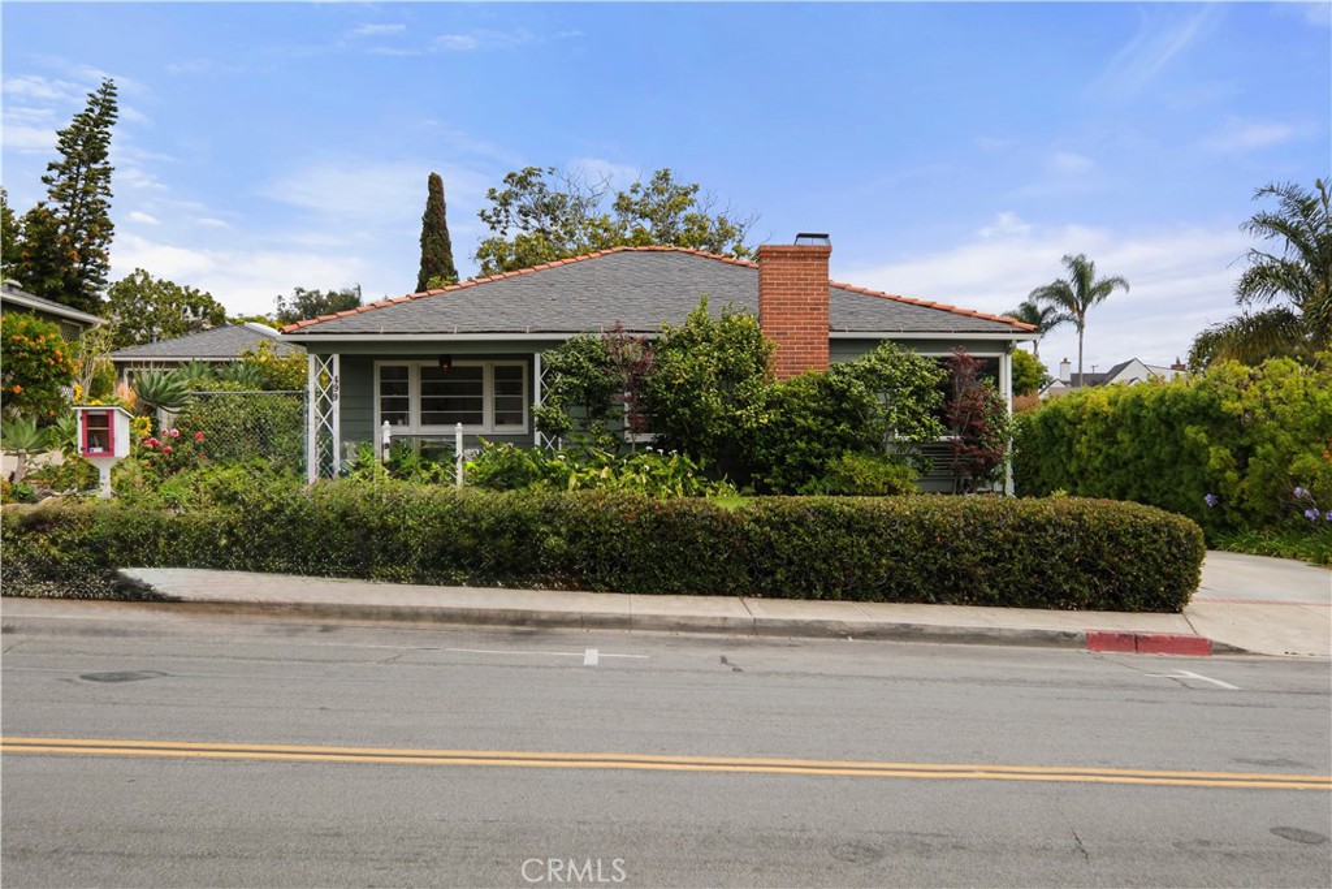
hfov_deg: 53.1
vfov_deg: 36.9
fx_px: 1332
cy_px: 444
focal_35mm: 36
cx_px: 666
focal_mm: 24
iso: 400
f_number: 8
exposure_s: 1/850
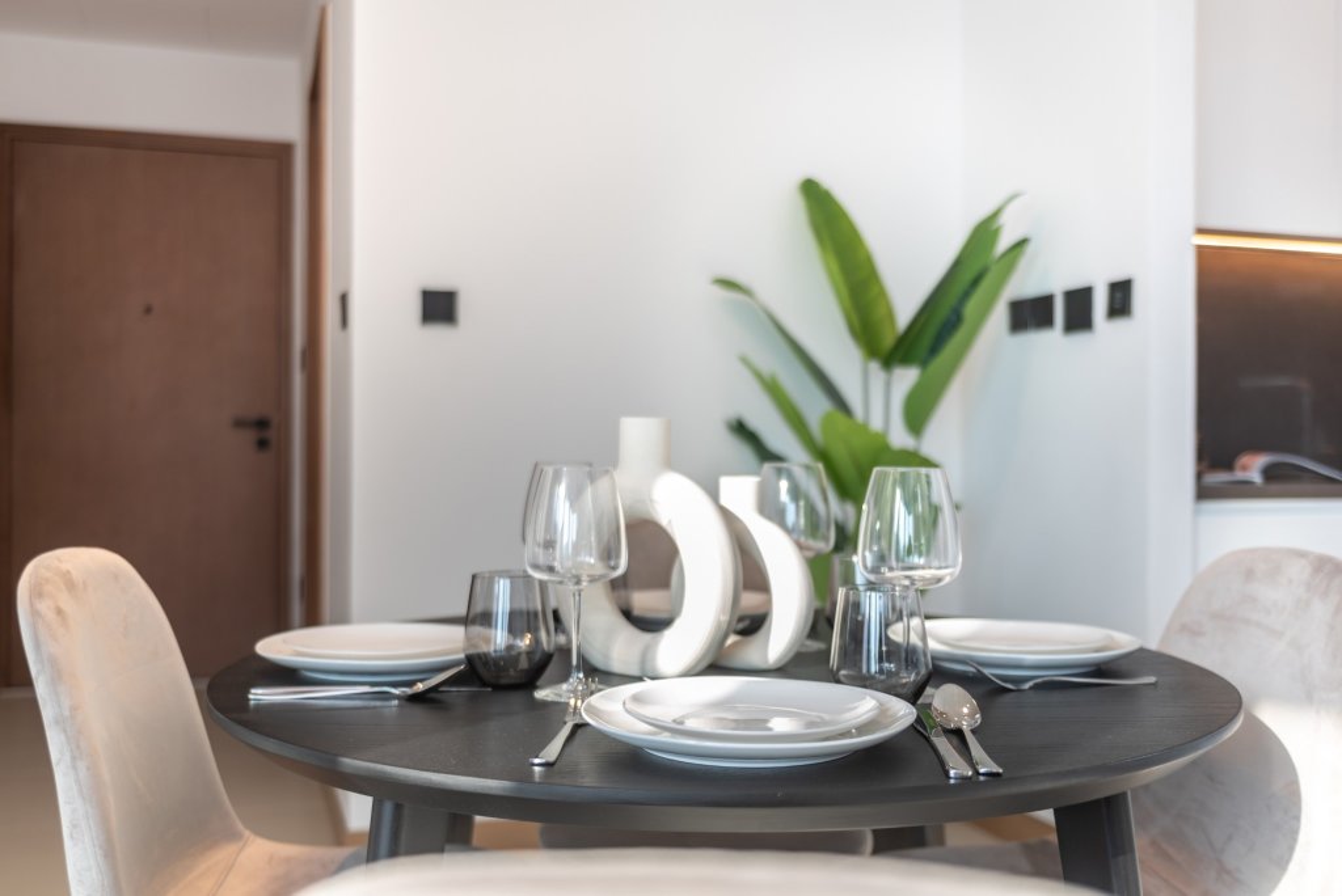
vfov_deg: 37.9
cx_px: 671
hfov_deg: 54.4
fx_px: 1305
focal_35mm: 35
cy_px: 448
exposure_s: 1/80
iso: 50
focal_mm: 35
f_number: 2.8
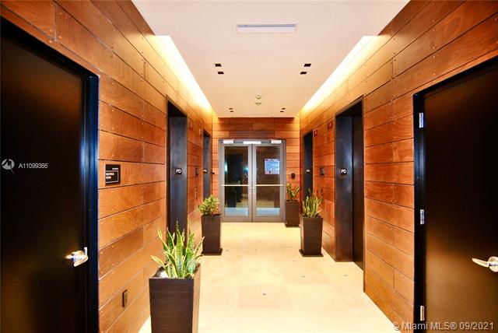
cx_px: 249
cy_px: 166
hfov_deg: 89.9
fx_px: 249
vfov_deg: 67.5
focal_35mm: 18
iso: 200
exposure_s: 1/25
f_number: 4
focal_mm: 12
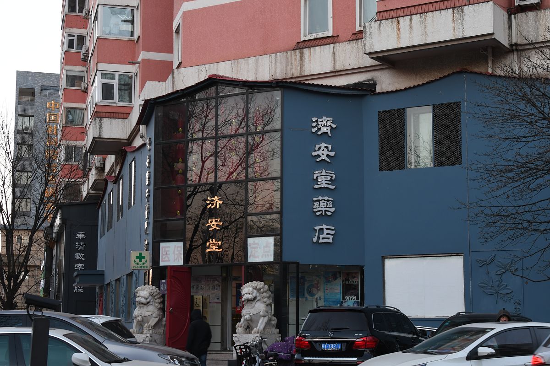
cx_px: 275
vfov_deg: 20.6
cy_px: 183
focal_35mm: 66
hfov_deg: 30.5
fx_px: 1008
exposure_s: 1/25
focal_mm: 44
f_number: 6.3
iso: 400
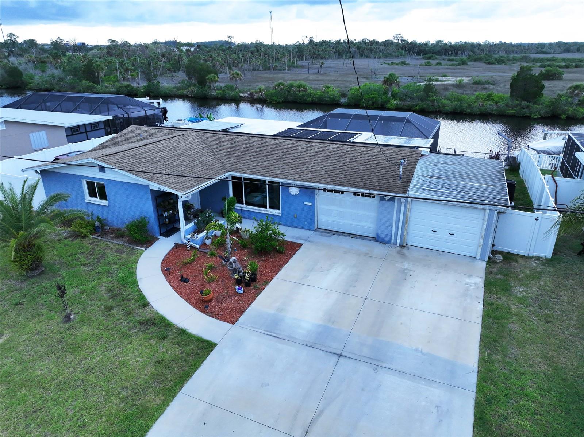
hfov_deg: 71.6
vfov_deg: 56.8
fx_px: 405
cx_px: 292
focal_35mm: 24
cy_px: 218
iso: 400
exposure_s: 1/320
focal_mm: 12.29
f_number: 3.2
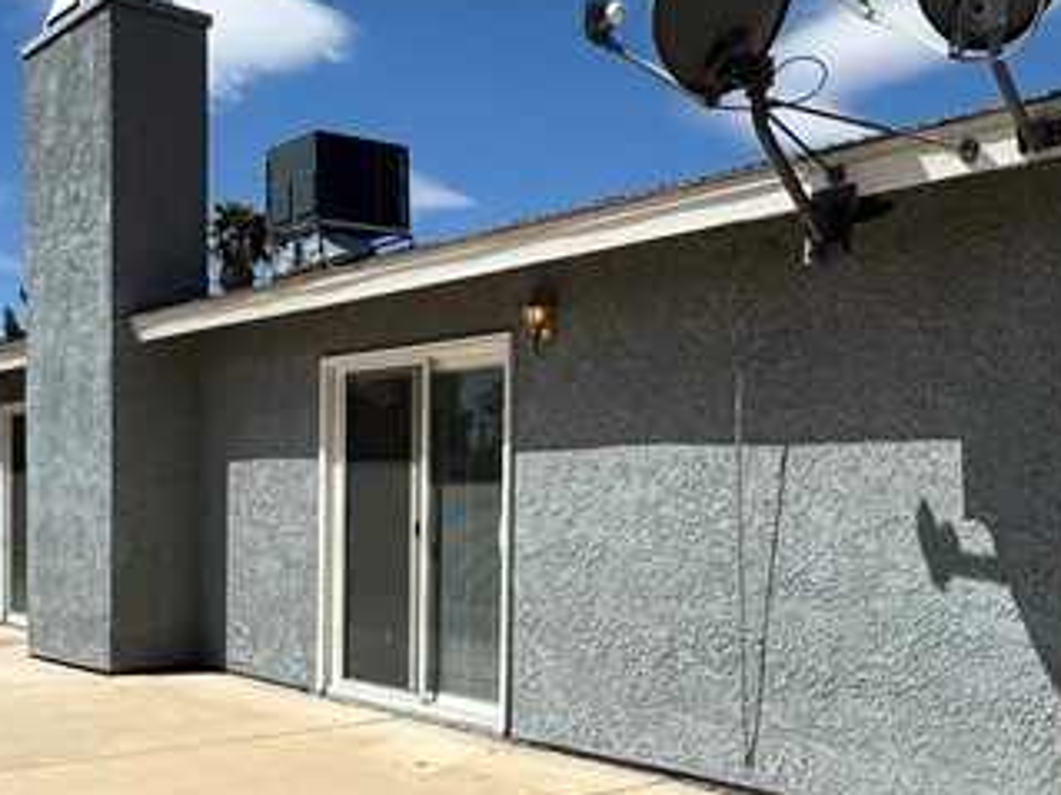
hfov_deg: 42.1
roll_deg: -0.8
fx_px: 1379
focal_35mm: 45
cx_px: 572
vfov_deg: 31.9
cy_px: 542
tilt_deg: -1.7
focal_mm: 2.22
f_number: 2.2
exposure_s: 1/3906
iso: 50
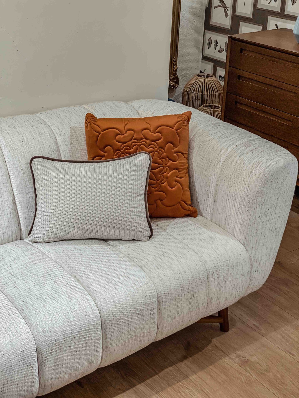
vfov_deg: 36.8
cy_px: 199
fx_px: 599
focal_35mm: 52
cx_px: 150
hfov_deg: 28.0
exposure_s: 1/100
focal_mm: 6
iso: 80
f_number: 2
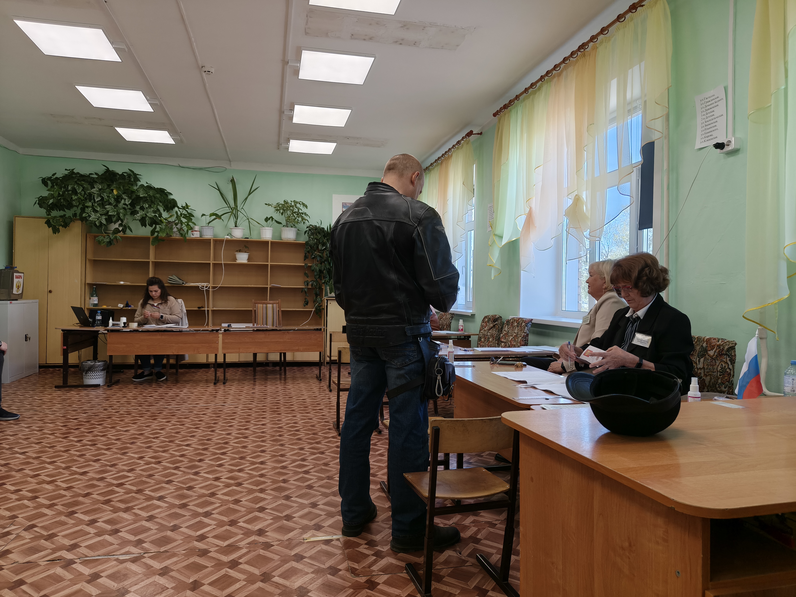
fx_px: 529
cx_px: 398
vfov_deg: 58.9
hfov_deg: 73.9
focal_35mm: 23
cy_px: 298
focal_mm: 5.56
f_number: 1.8
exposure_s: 1/181
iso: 50
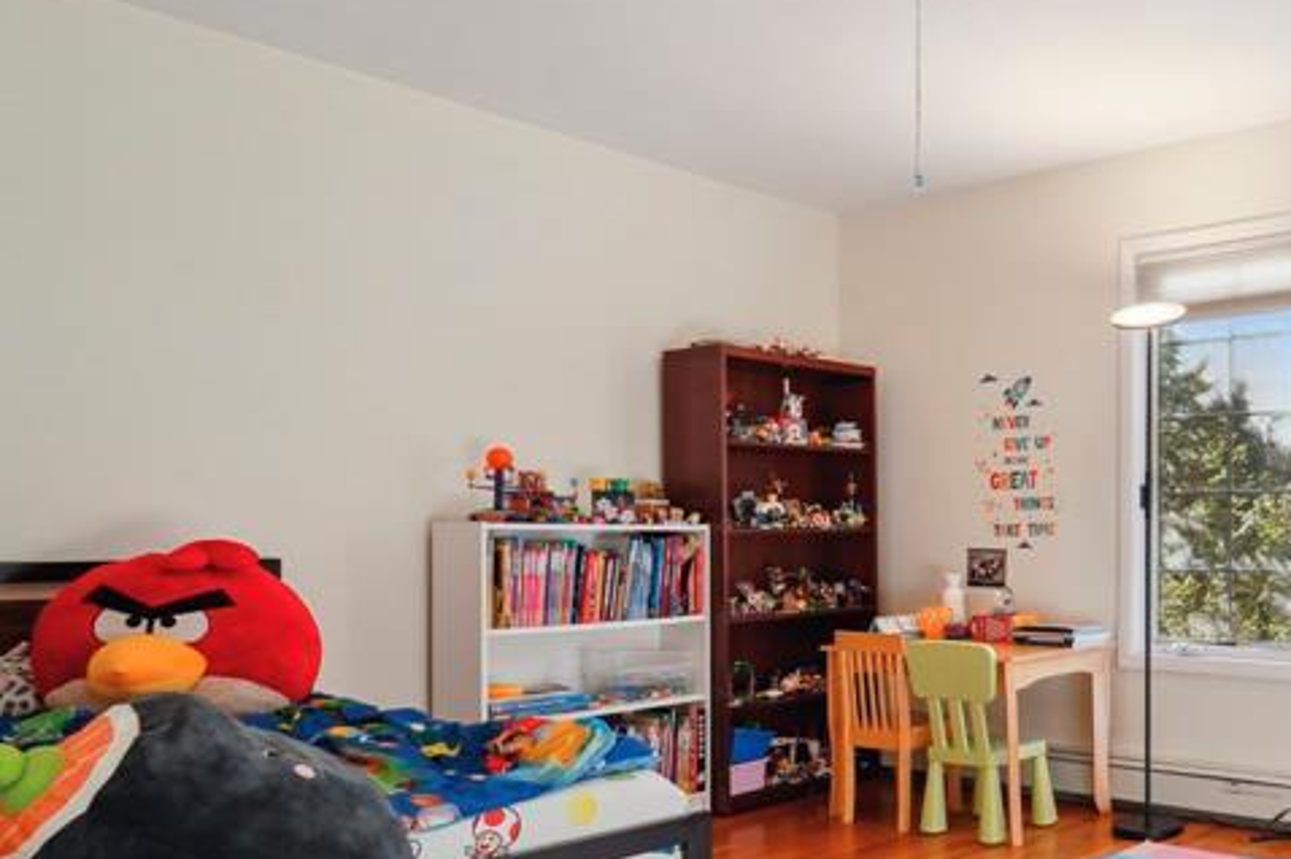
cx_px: 1188
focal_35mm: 30
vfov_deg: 43.2
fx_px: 1075
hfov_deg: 53.3
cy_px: 535
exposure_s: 1/50
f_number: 8
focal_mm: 14
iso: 400
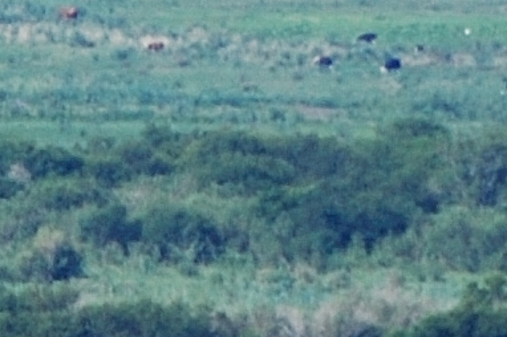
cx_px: -593
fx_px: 49797
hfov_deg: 0.6
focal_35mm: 3539
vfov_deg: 0.4
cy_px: 732
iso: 200
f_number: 16
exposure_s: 1/125
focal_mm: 300
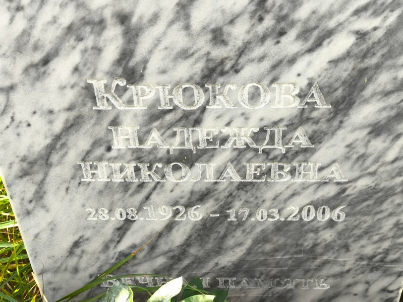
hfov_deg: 38.2
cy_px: 151
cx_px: 202
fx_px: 582
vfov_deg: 29.1
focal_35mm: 50
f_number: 1.7
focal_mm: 4.71
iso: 100
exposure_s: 1/100
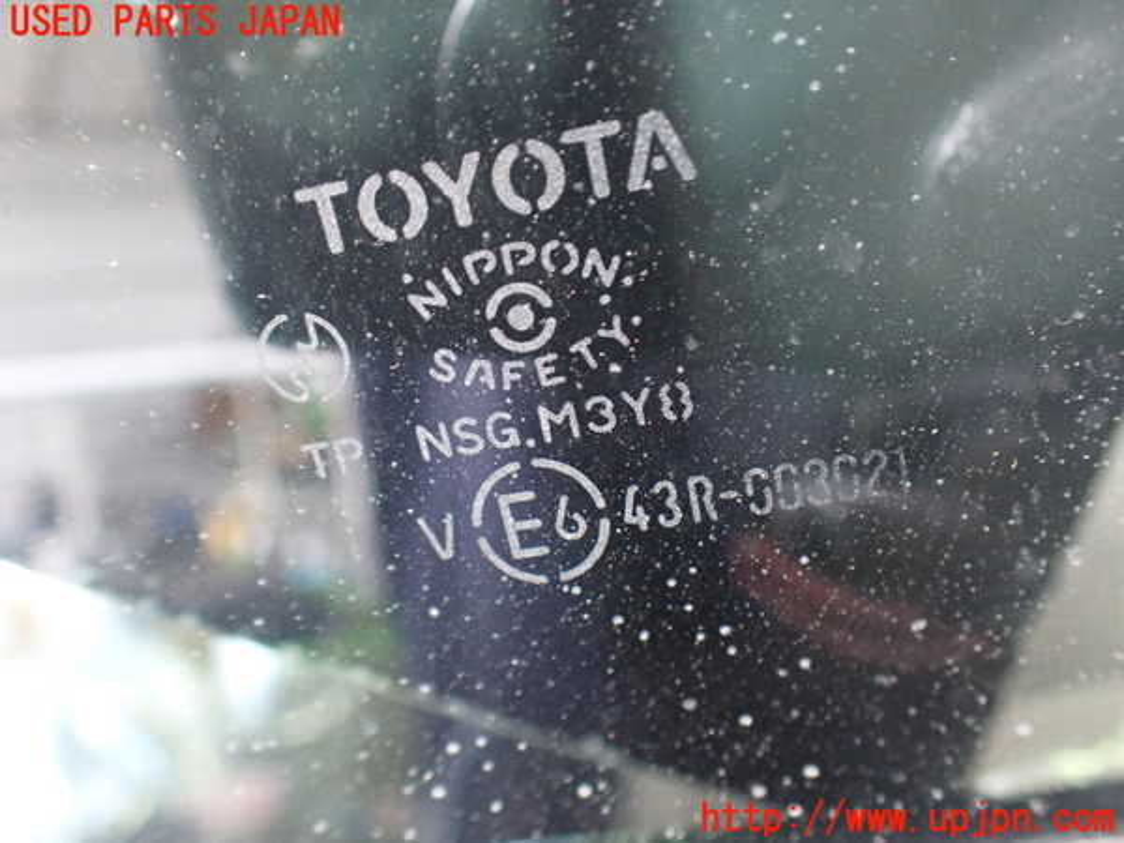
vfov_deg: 46.8
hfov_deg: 60.0
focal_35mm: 30
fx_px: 974
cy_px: 422
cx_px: 562
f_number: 2.3
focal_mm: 5.4
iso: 800
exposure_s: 1/30
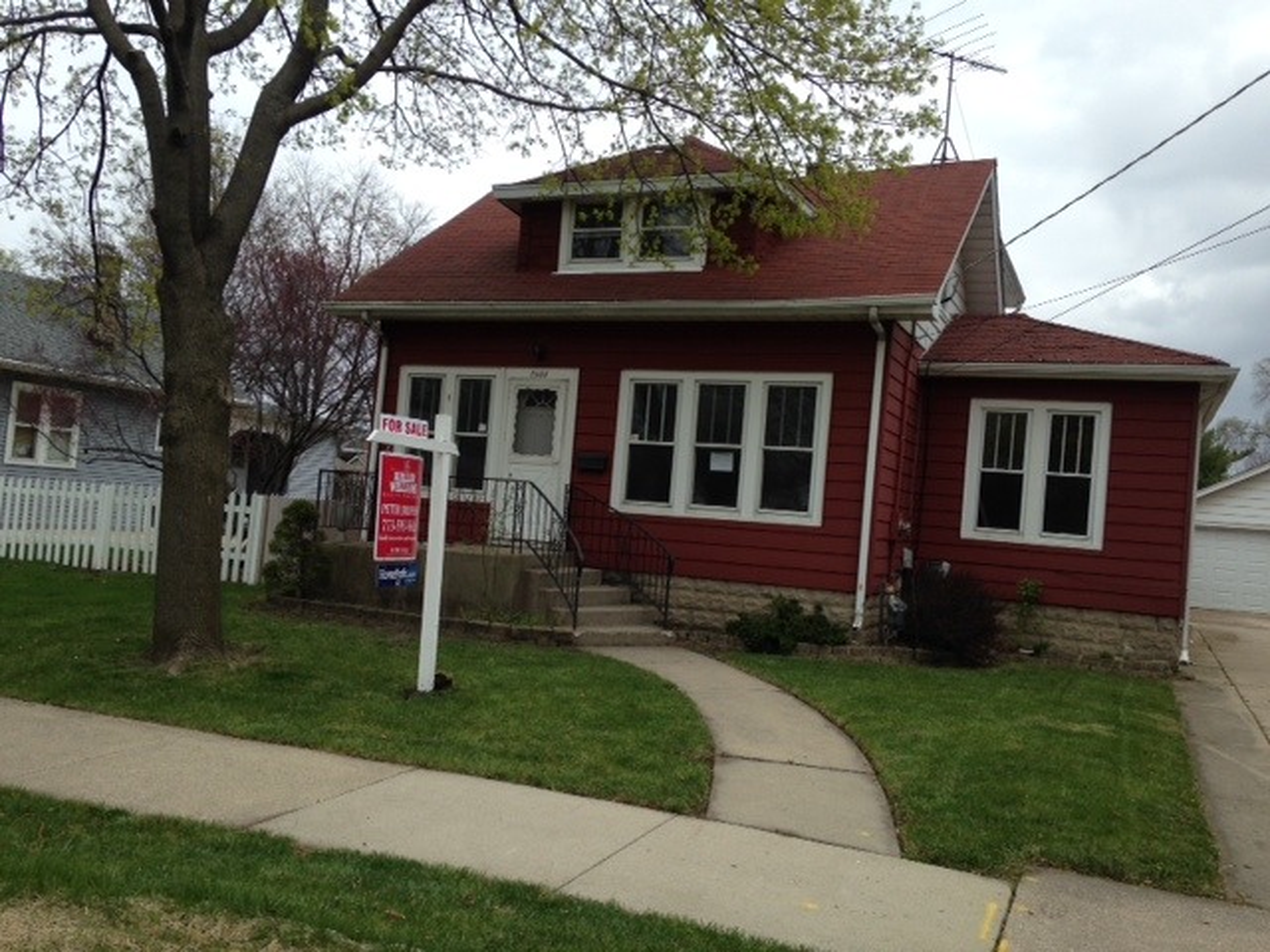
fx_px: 1211
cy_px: 476
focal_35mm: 33
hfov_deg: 55.4
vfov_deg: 42.9
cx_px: 635
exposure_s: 1/1085
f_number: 2.4
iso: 50
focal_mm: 4.12
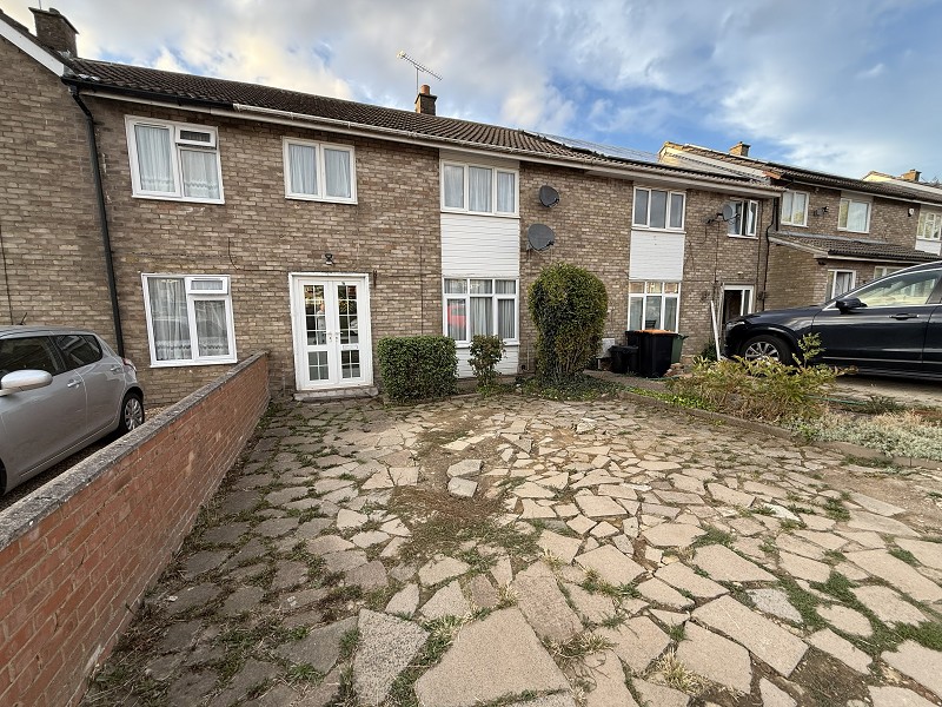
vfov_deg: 85.7
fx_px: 381
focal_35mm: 14
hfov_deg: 102.1
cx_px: 471
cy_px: 354
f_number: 2.2
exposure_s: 1/144
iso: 50
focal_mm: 2.22
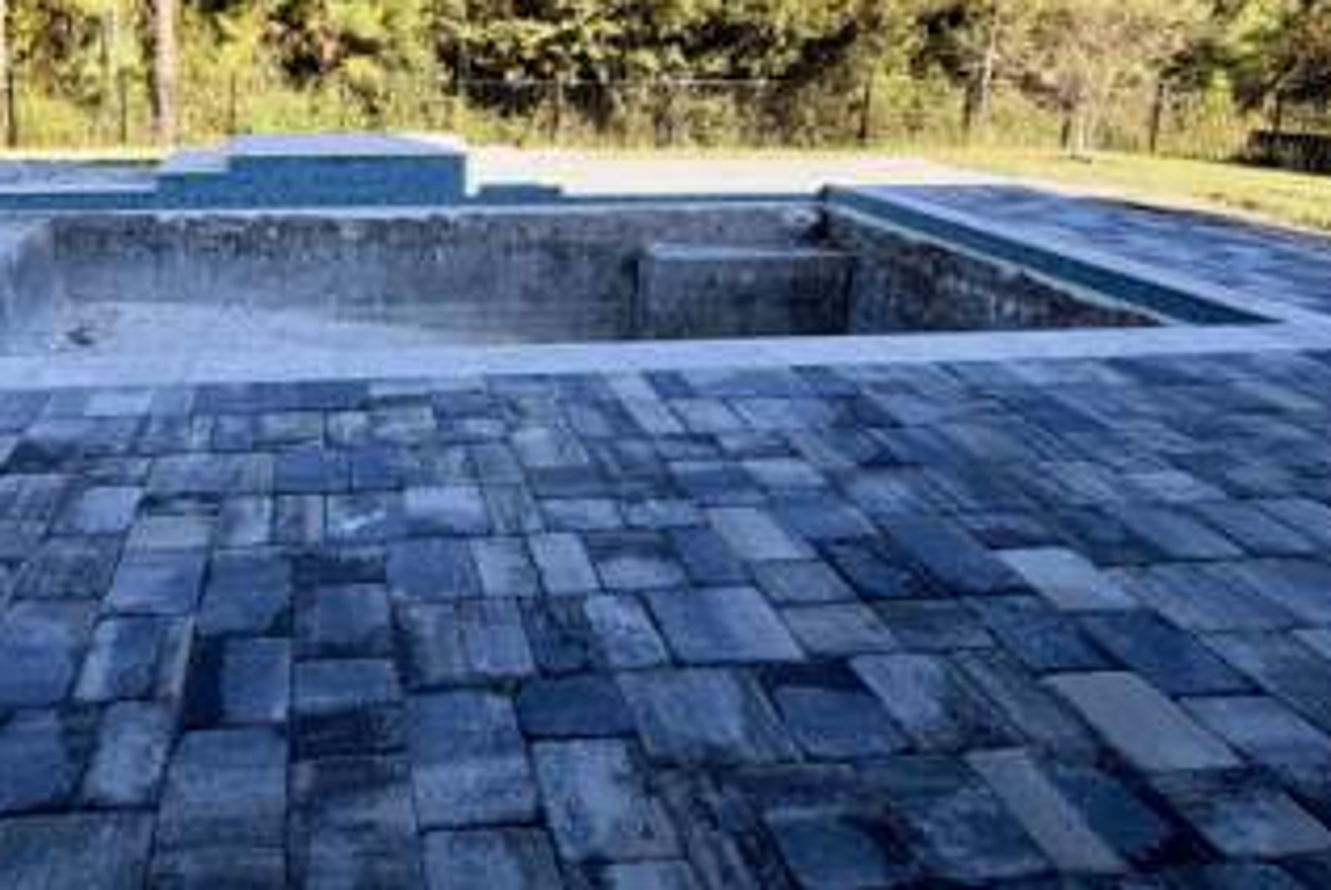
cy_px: 141
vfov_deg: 52.4
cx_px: 386
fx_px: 814
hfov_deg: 74.6
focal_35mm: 22
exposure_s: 1/502
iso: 50
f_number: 2.2
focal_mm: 2.22
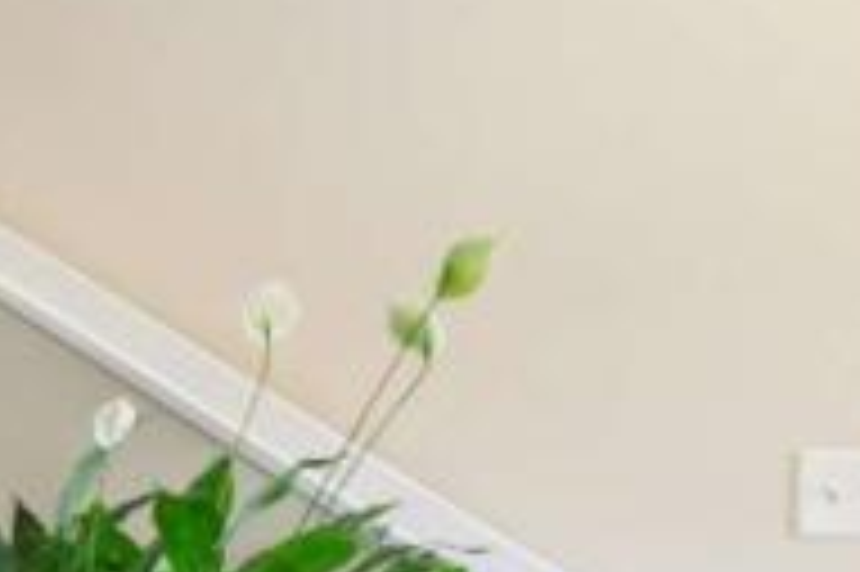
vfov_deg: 12.0
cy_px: 545
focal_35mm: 113
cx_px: -1490
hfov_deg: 12.1
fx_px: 2697
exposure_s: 1/4
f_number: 8
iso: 250
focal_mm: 18
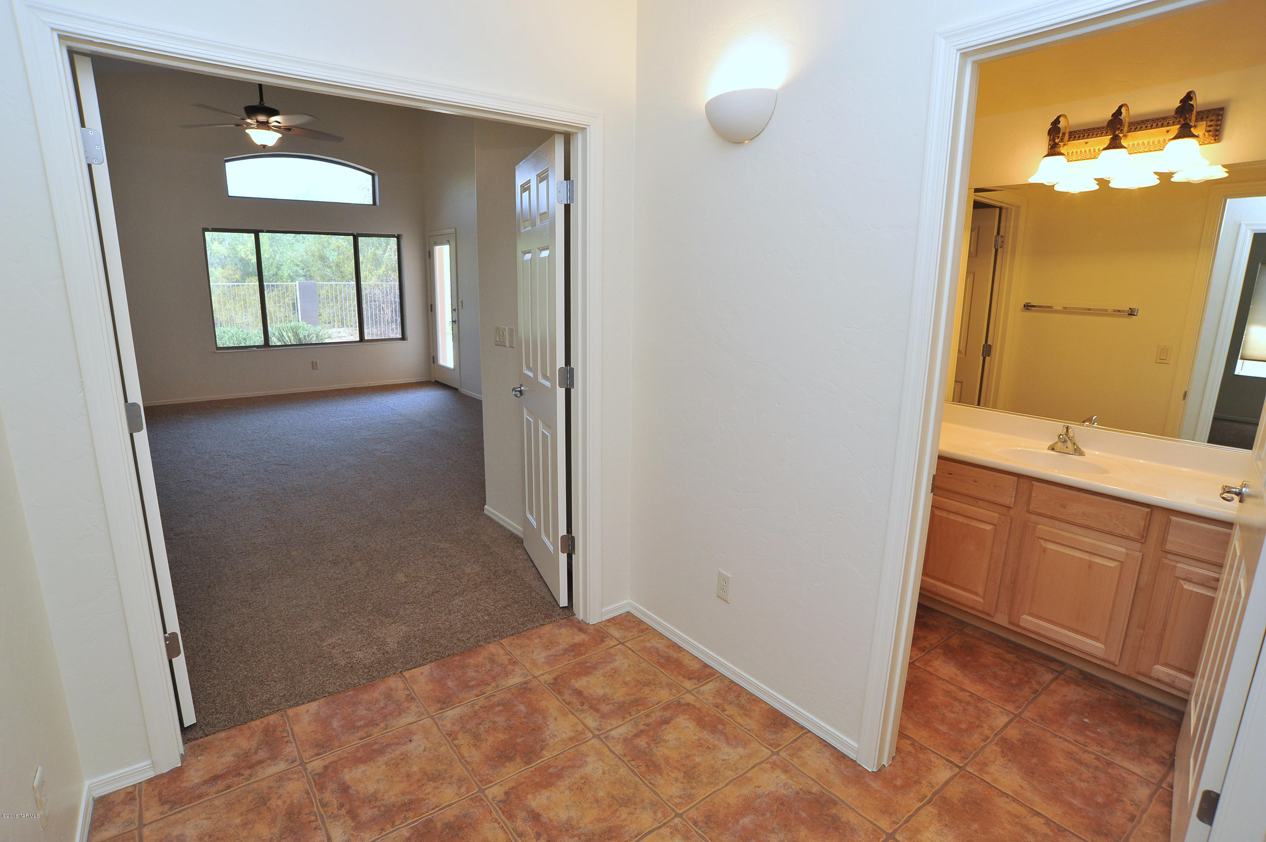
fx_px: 633
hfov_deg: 90.0
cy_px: 421
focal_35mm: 18
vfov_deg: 67.3
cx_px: 633
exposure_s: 1/30
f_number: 9
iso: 1000
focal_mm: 18
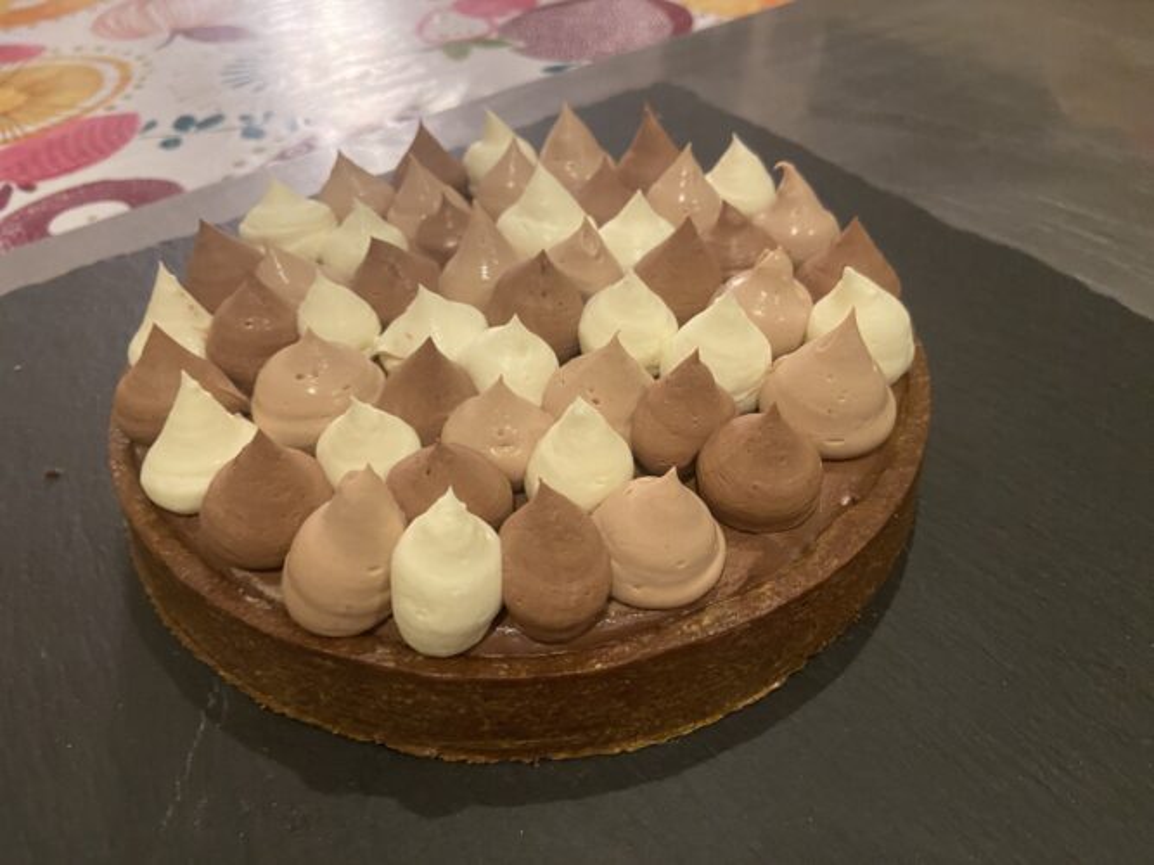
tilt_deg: -43.4
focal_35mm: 26
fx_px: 867
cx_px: 577
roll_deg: +3.7
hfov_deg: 67.3
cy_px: 432
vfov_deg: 53.0
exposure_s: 1/33
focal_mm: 4.25
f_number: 1.8
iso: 500
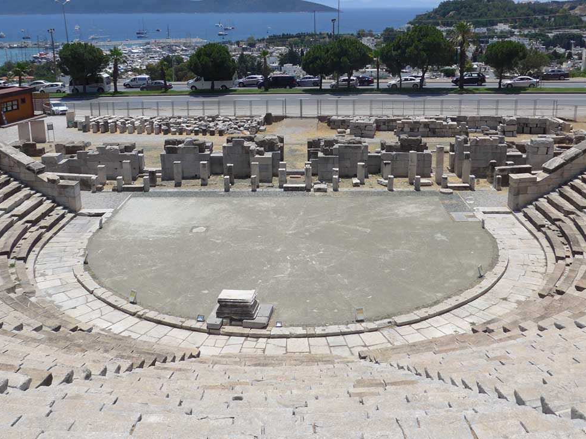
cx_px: 296
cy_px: 172
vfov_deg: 37.6
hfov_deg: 49.0
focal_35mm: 38
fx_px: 643
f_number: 3.2
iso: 80
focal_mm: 6
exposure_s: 1/2000
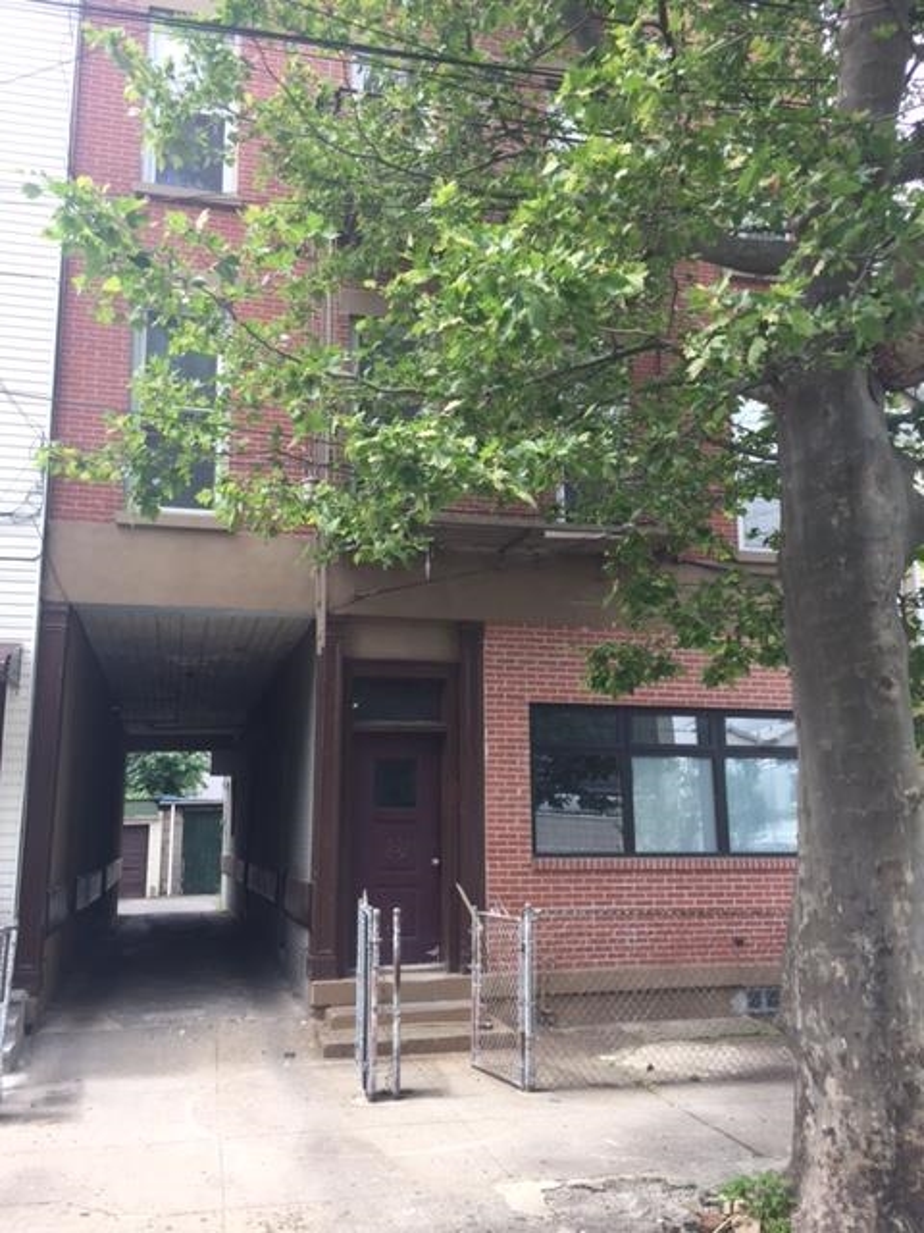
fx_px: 1032
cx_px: 462
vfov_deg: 61.7
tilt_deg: +12.0
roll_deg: +0.1
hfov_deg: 48.2
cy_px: 616
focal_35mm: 29
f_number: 2.2
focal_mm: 4.15
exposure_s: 1/273
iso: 32
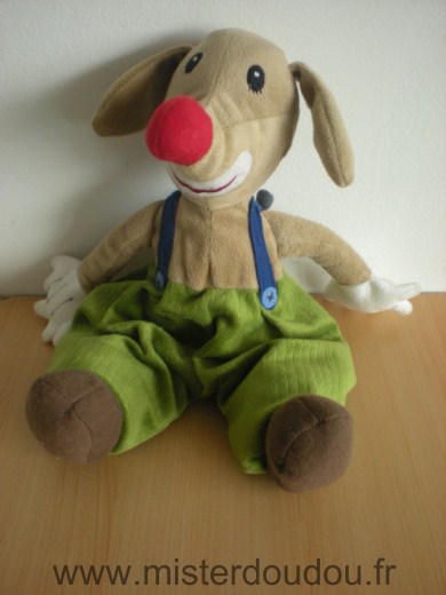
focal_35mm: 38
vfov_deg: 49.0
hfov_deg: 37.7
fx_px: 653
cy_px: 298
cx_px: 223
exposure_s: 1/30
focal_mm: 6.3
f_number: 3.1
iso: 200
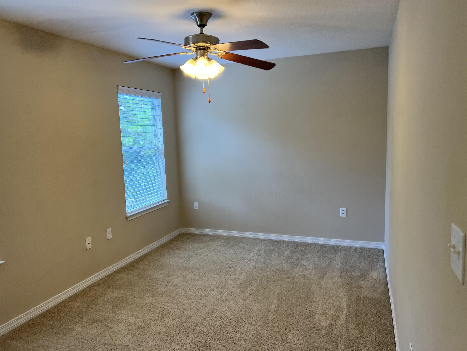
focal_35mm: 26
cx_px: 234
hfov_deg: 67.3
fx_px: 351
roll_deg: +2.5
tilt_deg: -6.3
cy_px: 176
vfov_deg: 53.1
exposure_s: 1/120
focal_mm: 5.7
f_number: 1.5
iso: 80
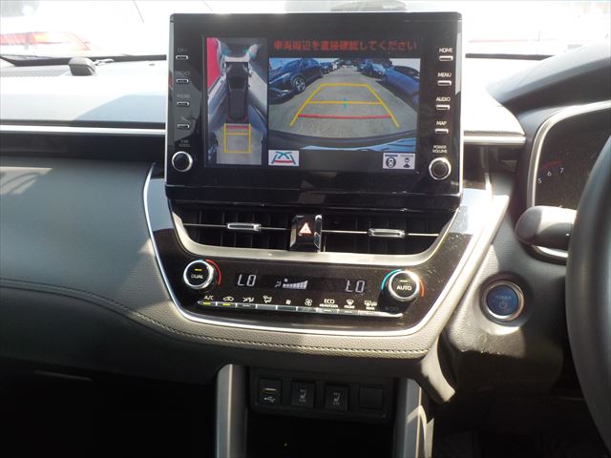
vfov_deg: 46.8
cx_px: 306
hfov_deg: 60.0
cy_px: 229
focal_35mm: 30
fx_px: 530
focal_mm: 4.1
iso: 125
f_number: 3.3
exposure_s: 1/80
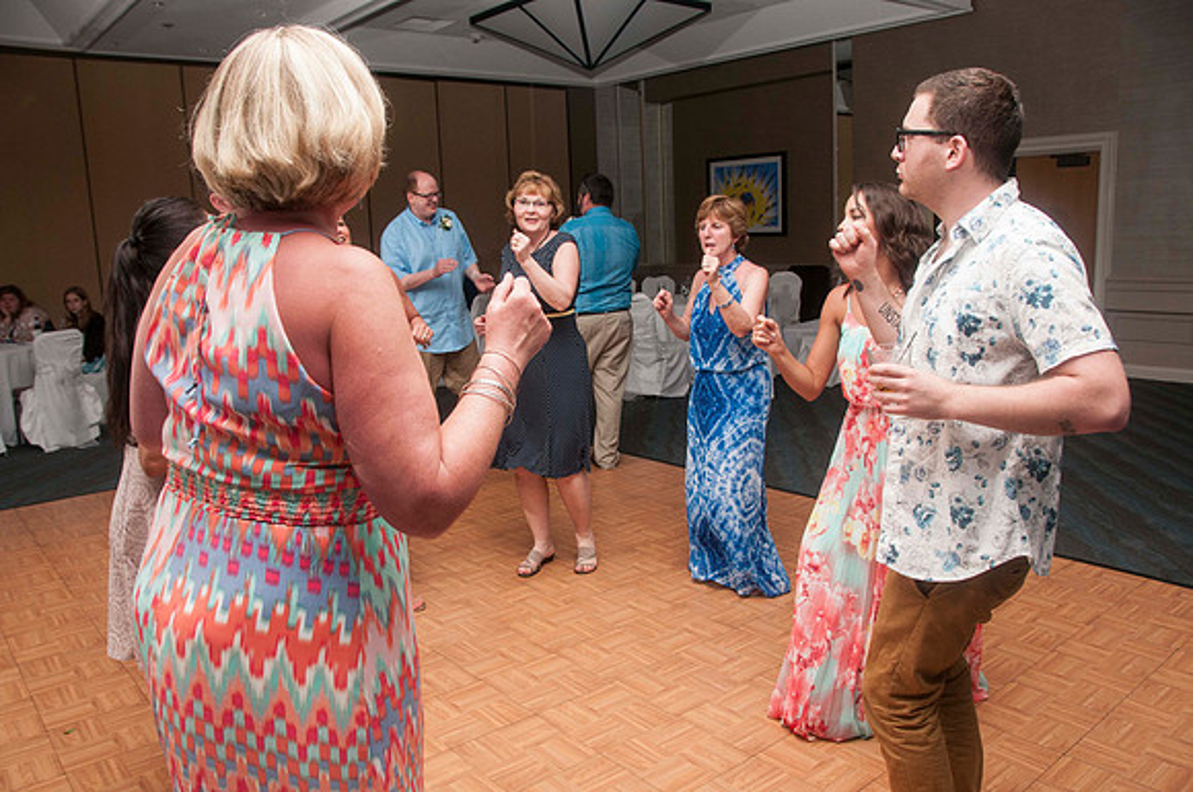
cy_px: 396
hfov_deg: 67.5
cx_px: 596
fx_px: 893
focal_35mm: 27
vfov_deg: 47.8
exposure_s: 1/60
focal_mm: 18
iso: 400
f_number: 5.6
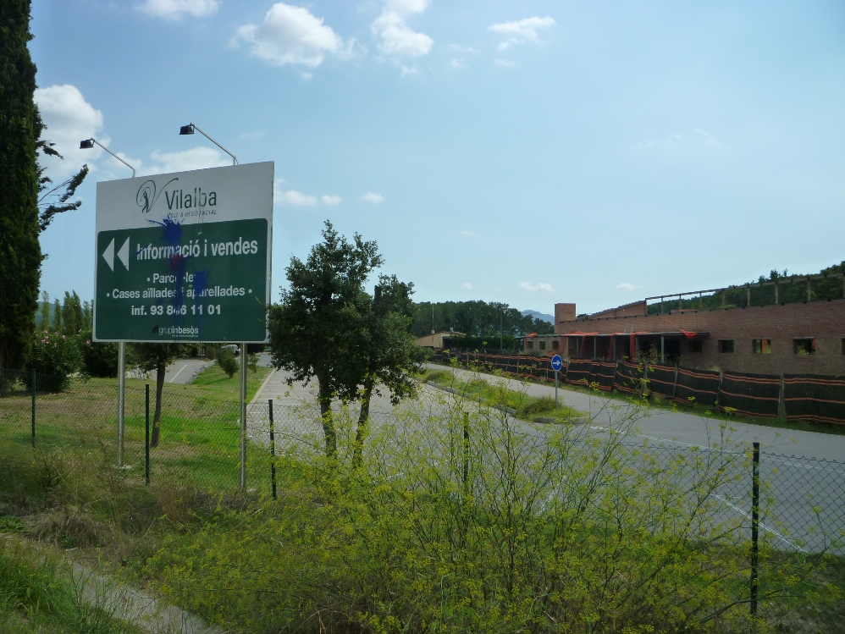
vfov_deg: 48.2
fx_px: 708
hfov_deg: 61.6
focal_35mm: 29
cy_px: 317
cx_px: 422
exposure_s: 1/800
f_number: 4.5
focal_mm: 5.2
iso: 125
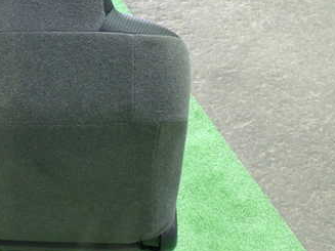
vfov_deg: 26.2
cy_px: 61
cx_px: 41
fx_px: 532
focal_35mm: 55
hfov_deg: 33.3
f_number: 2.3
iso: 800
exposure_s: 1/25
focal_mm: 5.4
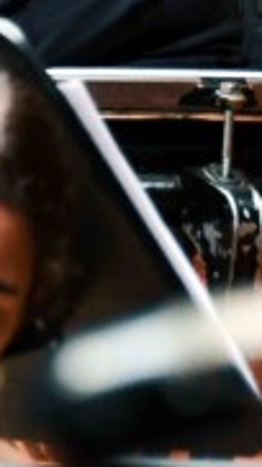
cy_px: -180
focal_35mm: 865
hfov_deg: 1.4
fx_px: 10713
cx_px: 69
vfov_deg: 2.5
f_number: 5.6
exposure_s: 1/80
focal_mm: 125
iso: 2000
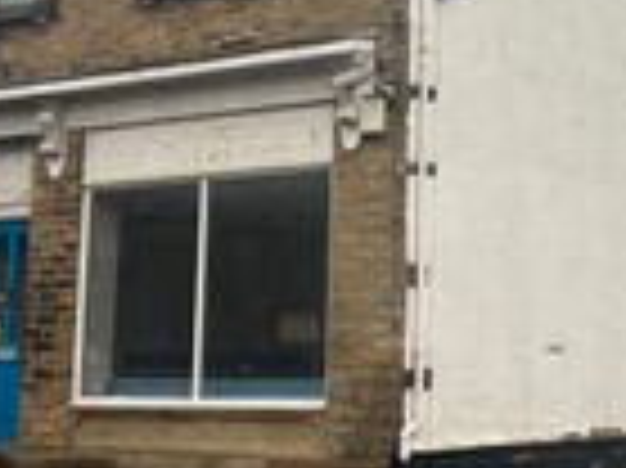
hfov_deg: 25.7
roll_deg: -0.2
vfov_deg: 19.4
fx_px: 1355
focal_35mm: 75
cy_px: 104
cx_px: 477
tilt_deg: +9.1
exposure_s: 1/358
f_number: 1.6
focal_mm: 5.96
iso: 50
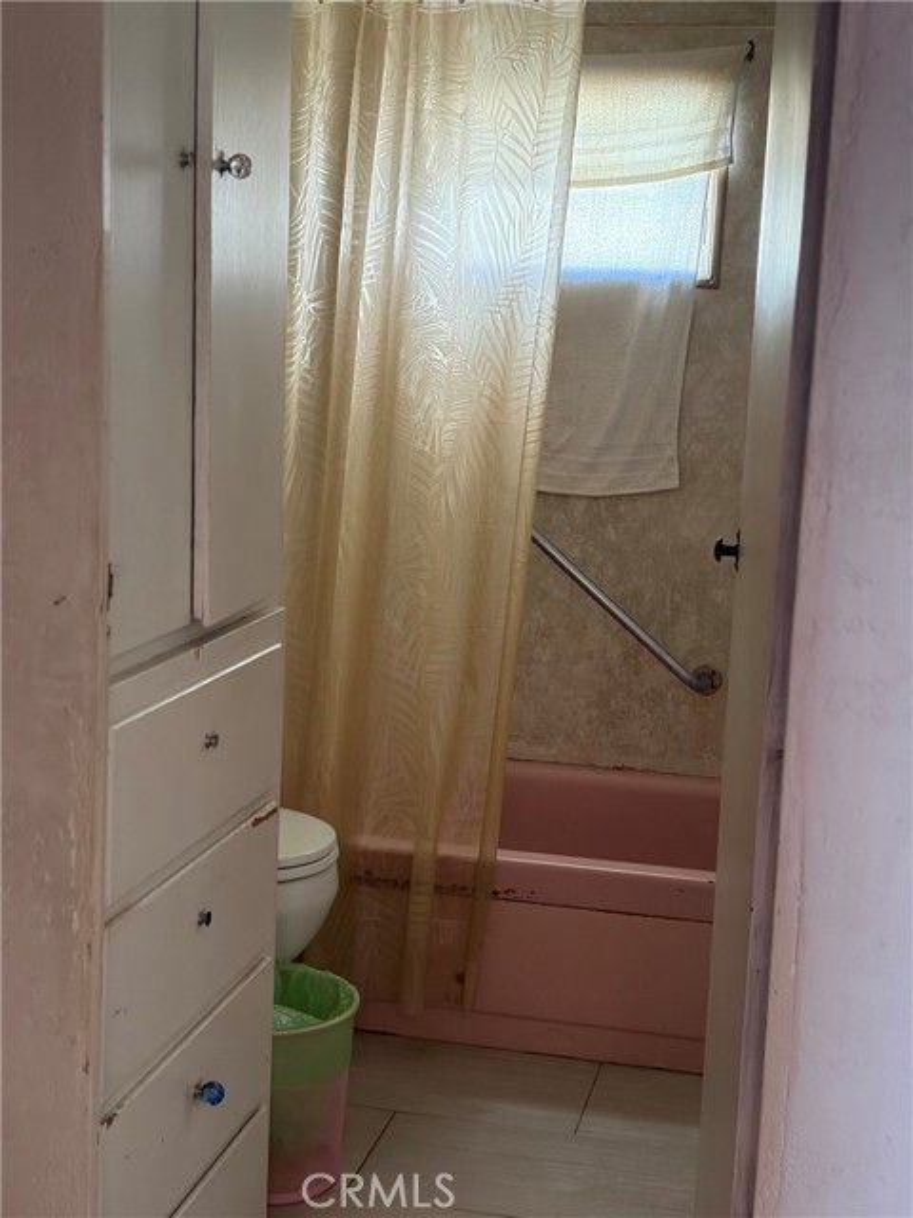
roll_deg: -2.4
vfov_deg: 36.8
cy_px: 609
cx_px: 456
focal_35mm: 52
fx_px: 1829
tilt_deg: -8.8
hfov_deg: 28.0
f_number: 1.6
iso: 160
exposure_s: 1/40
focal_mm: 5.96
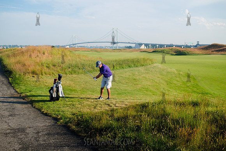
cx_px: 113
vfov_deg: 37.9
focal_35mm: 35
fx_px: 220
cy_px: 76
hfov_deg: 54.4
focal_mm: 35
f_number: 4
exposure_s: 1/640
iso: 100
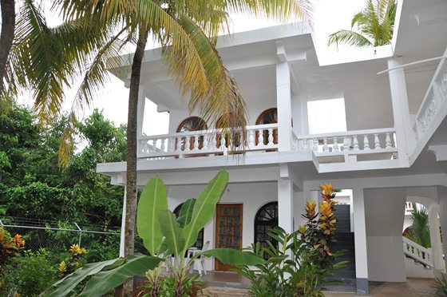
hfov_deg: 67.4
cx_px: 224
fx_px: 335
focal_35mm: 27
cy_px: 148
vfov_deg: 47.8
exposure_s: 1/200
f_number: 6.3
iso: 200
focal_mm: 18
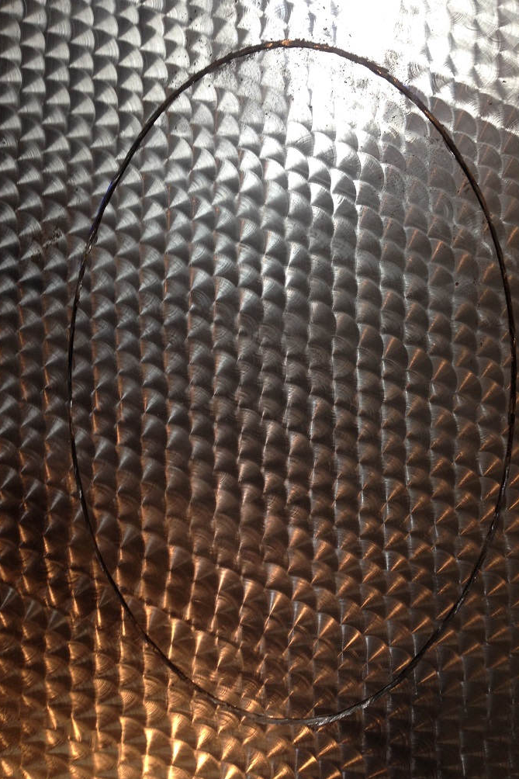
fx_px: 757
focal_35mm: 35
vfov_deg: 54.4
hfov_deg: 37.8
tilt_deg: -89.2
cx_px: 275
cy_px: 391
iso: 50
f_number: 2.4
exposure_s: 1/24
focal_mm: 4.12
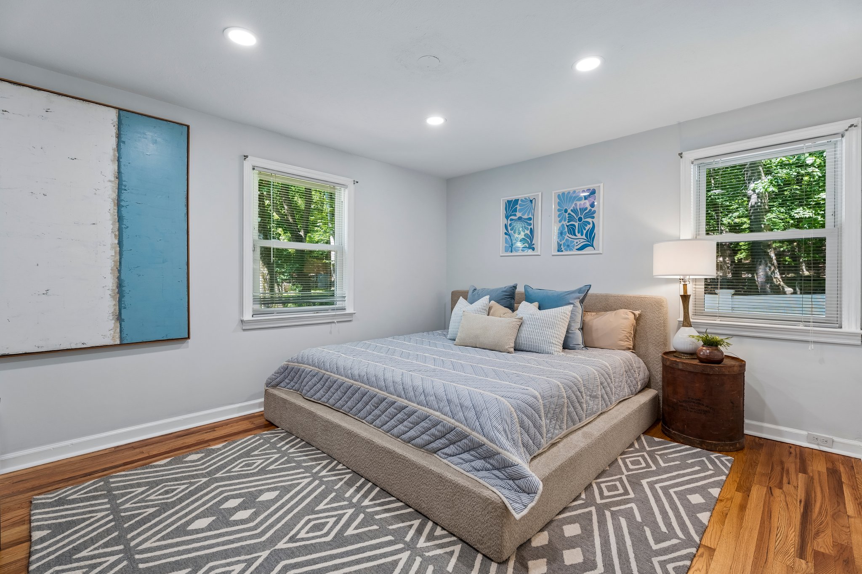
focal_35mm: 16
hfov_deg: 96.7
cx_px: 431
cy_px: 287
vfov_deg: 73.7
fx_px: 383
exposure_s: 1/13
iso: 250
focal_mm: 16
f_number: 6.3
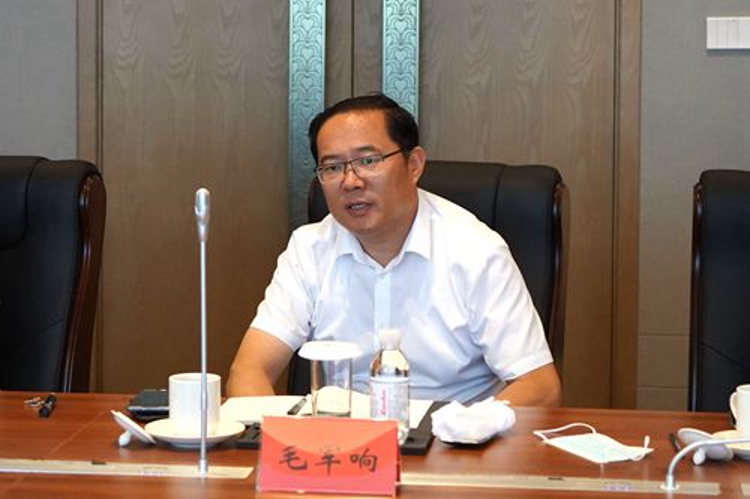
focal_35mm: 51
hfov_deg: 38.9
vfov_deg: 26.5
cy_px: 250
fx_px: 1062
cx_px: 375
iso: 5000
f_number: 4
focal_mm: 51
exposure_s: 1/400
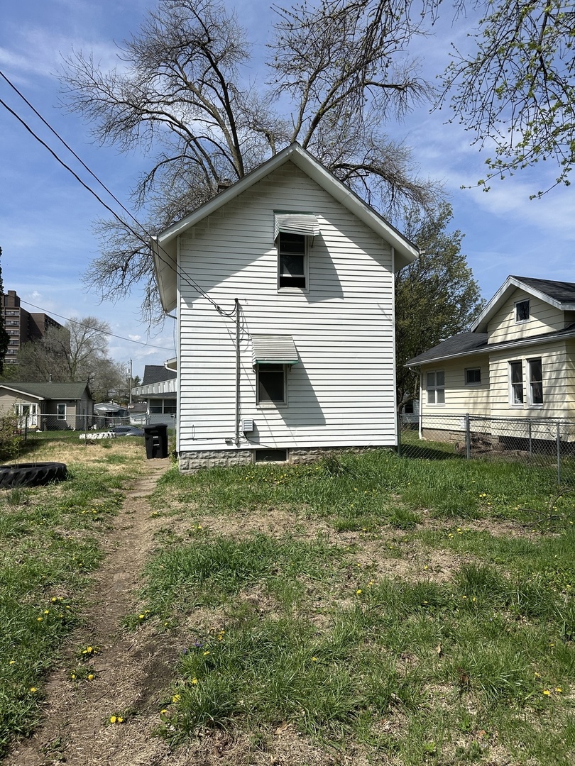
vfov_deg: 71.6
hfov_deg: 56.8
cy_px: 383
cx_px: 288
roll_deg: -1.9
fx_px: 532
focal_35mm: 24
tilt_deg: +1.0
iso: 80
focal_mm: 6.86
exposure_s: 1/5848
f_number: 1.78
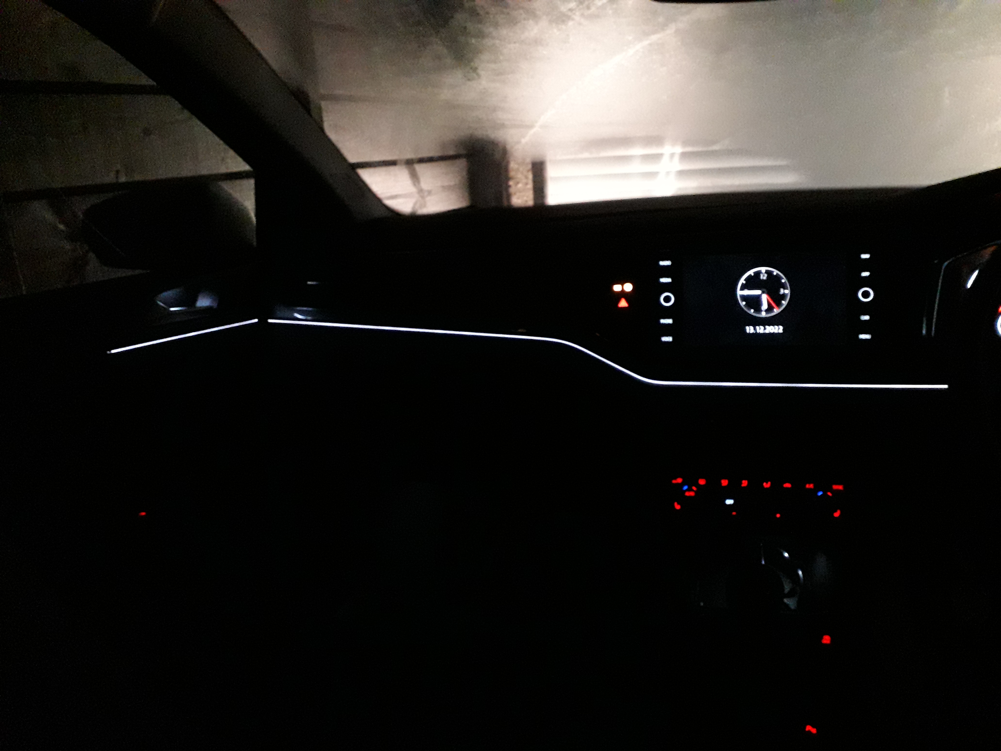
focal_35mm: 27
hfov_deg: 65.3
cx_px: 500
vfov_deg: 51.4
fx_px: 781
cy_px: 376
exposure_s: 1/10
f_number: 1.9
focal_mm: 3.6
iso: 800
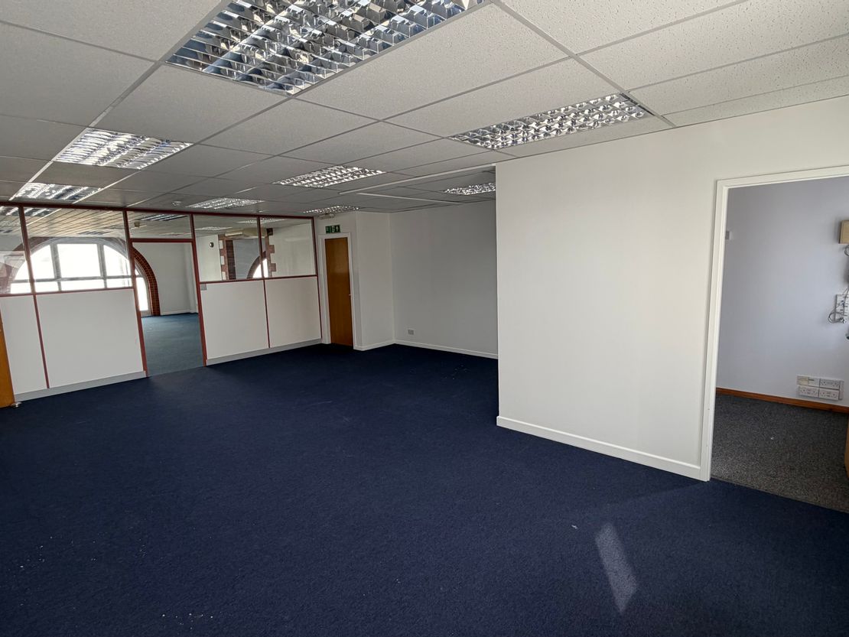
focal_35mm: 14
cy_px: 318
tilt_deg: -8.0
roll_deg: +1.6
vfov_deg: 85.7
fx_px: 343
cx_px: 424
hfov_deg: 102.1
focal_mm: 2.22
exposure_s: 1/100
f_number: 2.2
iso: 100
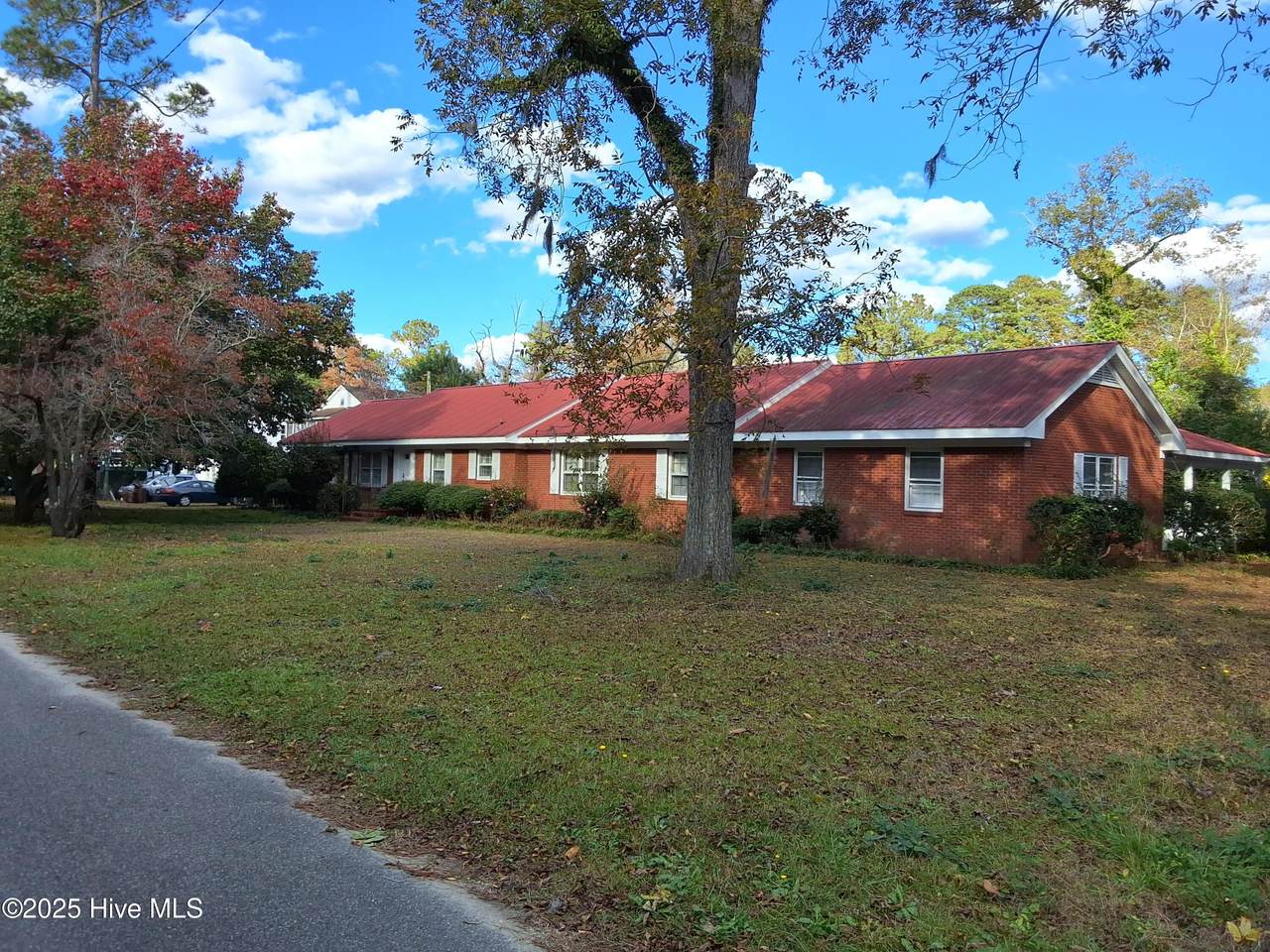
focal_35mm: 28
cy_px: 476
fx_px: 1027
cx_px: 635
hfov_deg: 63.4
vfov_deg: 49.7
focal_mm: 2.91
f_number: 1.9
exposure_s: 1/1189
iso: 32
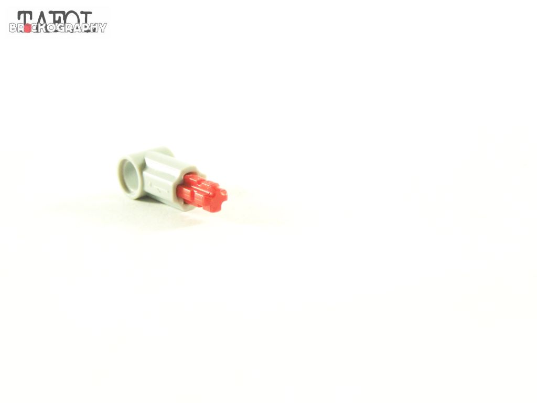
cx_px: 268
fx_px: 1272
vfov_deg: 18.0
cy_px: 202
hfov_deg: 23.8
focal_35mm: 82
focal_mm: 13.7
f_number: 3.2
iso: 400
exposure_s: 1/45
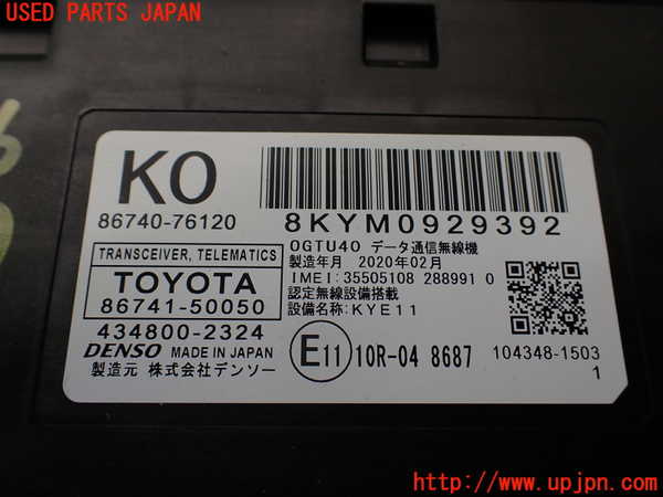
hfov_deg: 60.0
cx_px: 332
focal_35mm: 30
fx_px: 575
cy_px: 248
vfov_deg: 46.8
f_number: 3.2
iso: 100
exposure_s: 1/320
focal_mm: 5.4
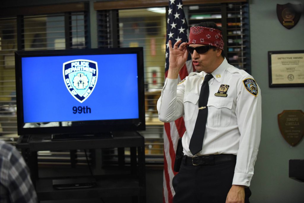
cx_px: 152
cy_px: 102
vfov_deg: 17.1
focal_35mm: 80
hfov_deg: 25.4
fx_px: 676
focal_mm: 80
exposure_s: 1/200
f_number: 3.2
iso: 3200
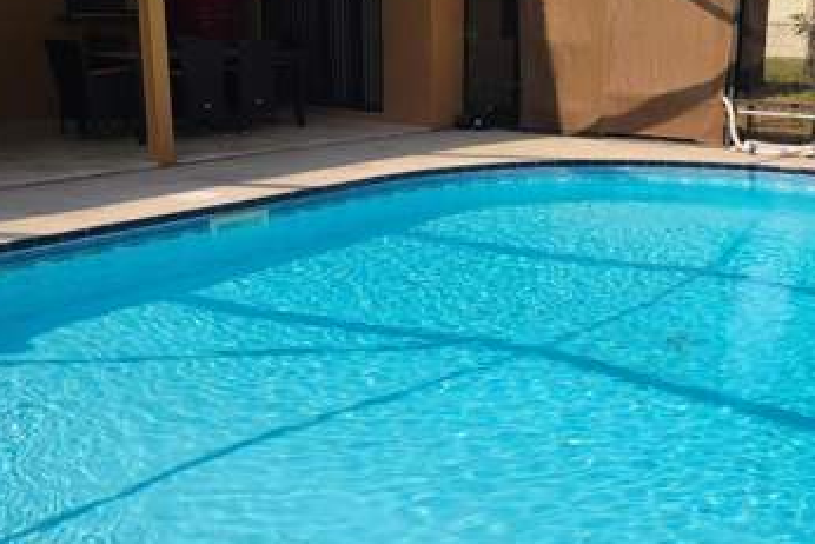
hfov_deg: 39.1
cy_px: 266
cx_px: 554
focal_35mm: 50
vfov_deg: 27.0
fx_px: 1132
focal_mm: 5.4
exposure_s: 1/1732
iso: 40
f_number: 1.8
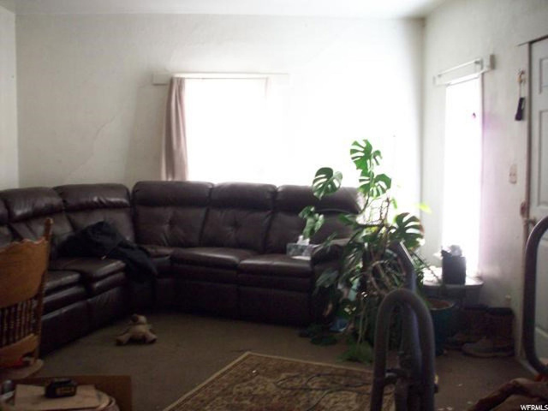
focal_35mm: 37
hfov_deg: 50.1
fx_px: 586
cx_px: 274
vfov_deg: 38.7
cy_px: 206
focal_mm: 6.2
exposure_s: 1/8
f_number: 2.8
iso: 200
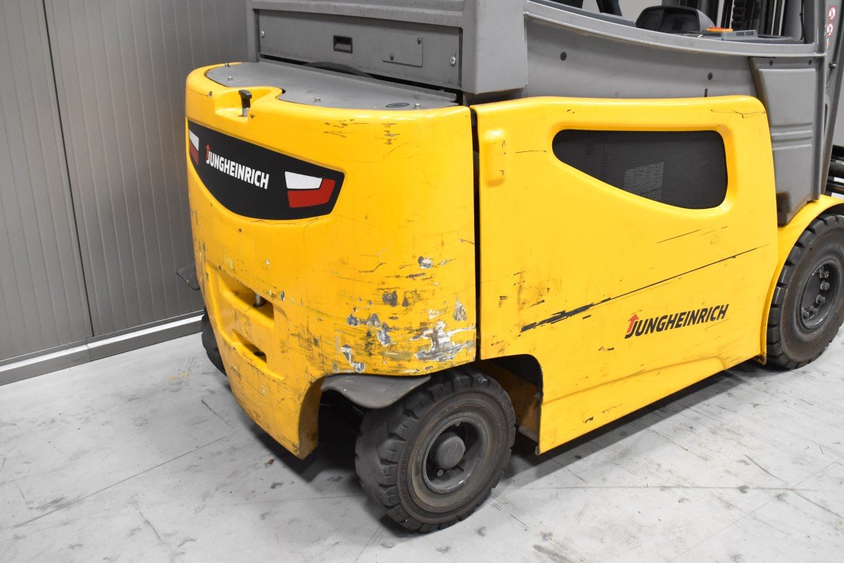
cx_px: 422
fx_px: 844
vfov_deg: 36.9
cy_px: 282
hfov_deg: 53.1
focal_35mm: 36
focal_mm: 24
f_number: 5
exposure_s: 1/30
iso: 1600
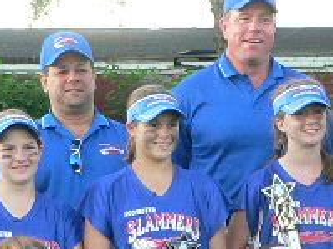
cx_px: 253
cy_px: 343
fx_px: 1798
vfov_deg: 7.8
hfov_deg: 10.6
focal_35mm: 187
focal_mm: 7.7
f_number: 2.8
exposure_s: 1/50
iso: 200
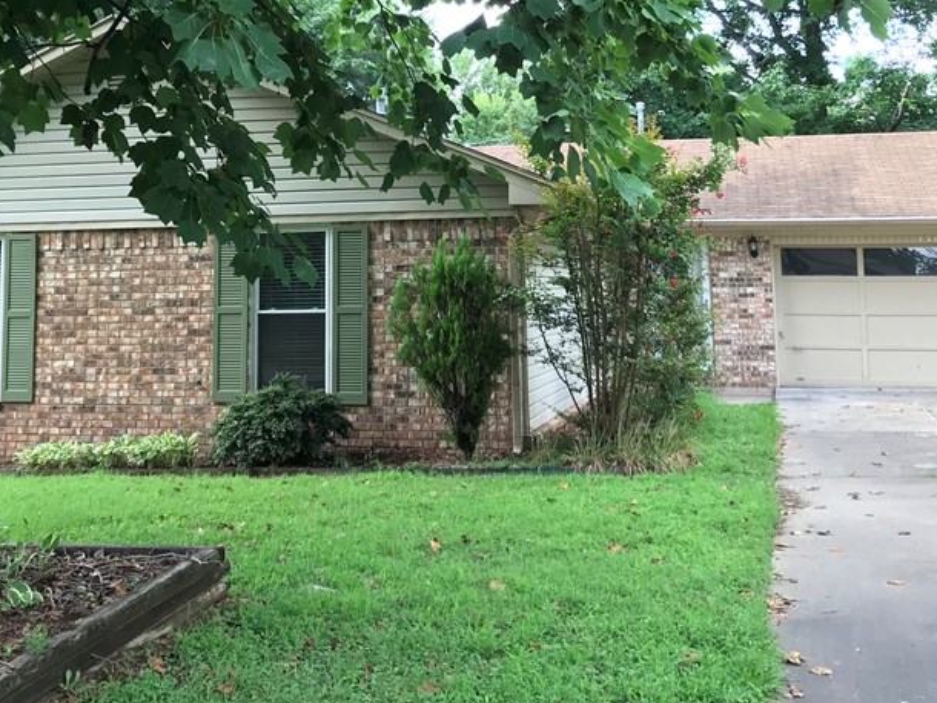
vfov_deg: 30.2
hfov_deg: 40.4
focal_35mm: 47
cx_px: 432
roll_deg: +0.3
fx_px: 1273
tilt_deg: +6.1
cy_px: 147
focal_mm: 3.99
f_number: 1.8
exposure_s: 1/120
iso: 25
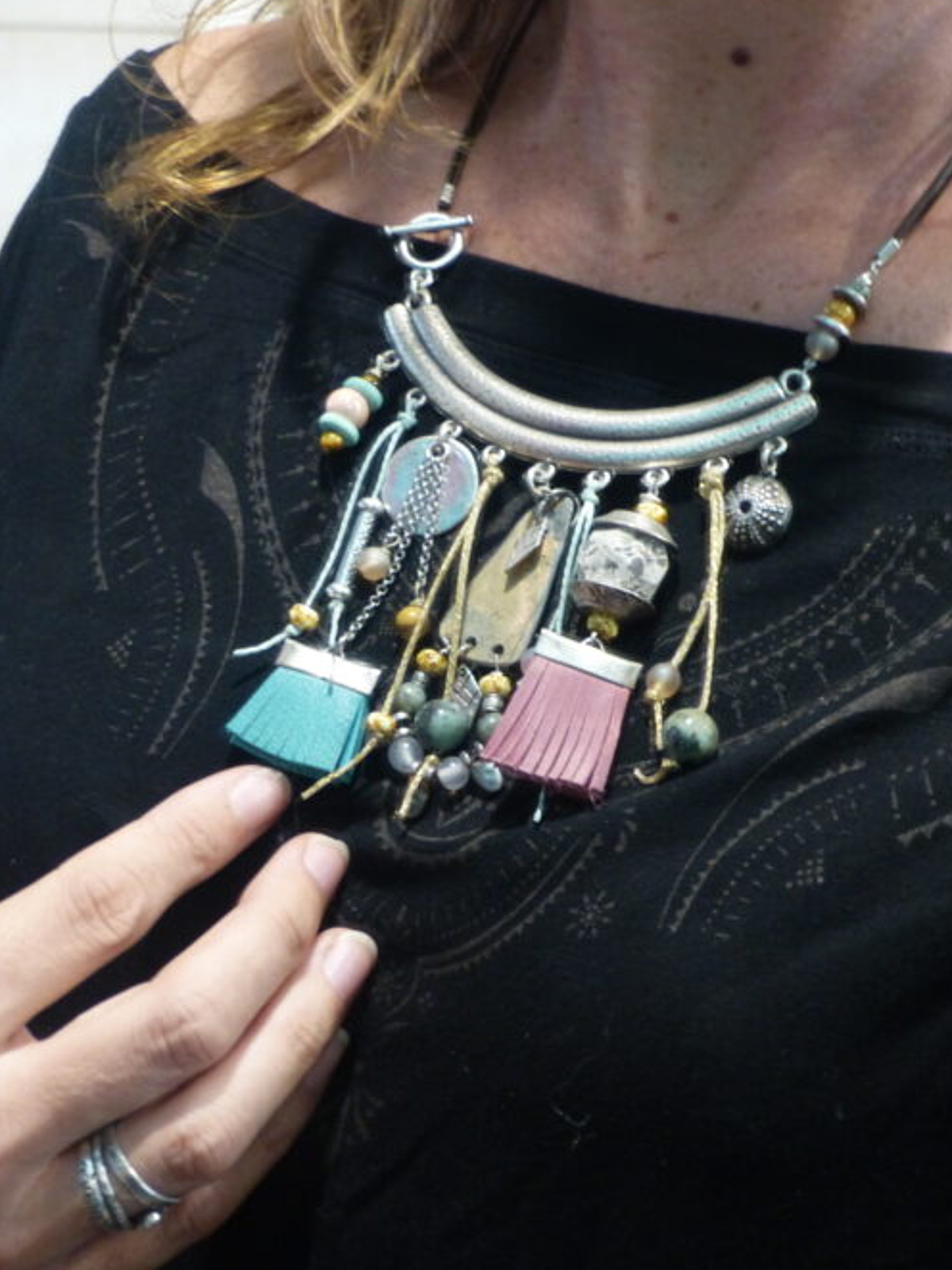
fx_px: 3592
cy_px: 697
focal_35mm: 98
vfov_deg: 20.0
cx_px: 524
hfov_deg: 15.1
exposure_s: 1/6
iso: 400
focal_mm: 14.5
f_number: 2.8
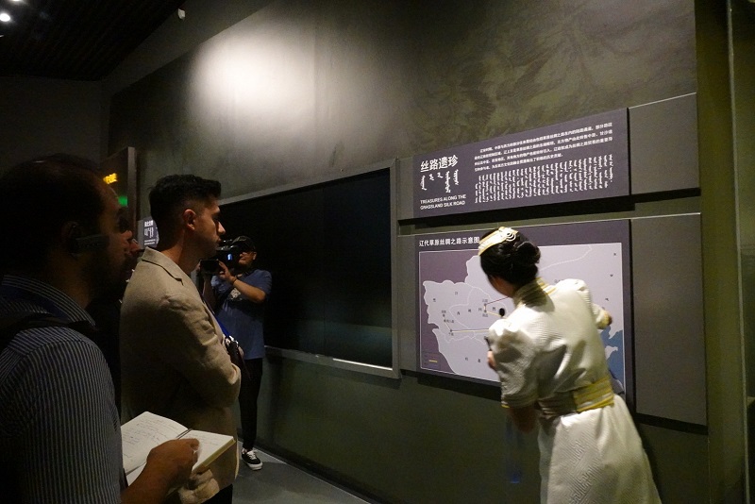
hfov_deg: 73.7
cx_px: 378
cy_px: 252
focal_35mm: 24
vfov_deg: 53.2
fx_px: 503
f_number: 6.3
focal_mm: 9
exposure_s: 1/13
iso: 6400
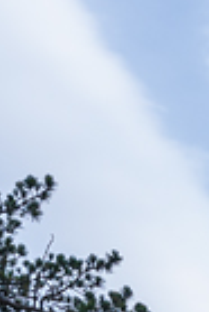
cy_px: 932
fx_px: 2476
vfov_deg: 6.6
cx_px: 624
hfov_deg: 4.6
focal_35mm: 285
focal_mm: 30
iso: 200
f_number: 8
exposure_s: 1/400
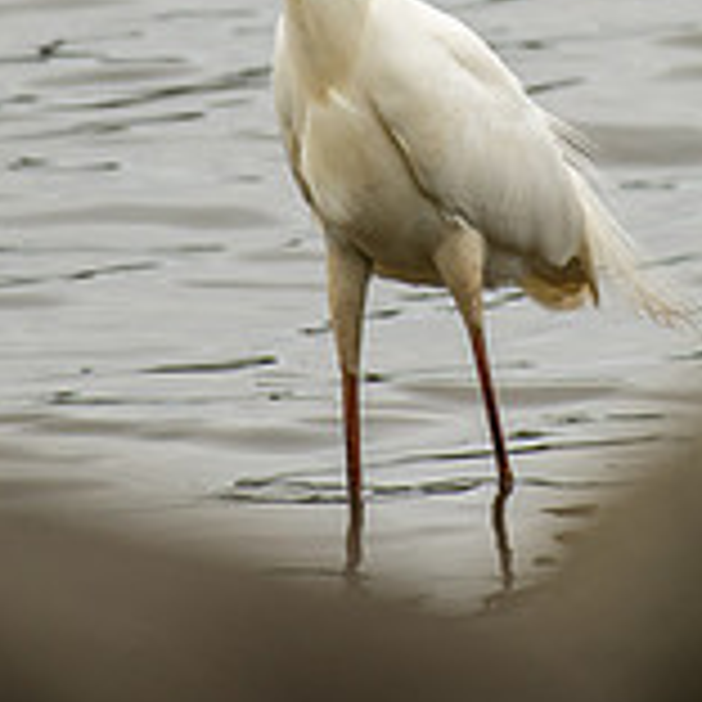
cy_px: -120
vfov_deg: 0.8
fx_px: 49169
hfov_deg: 0.8
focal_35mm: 2143
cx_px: 520
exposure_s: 1/1000
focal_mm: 500
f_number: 5.6
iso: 200
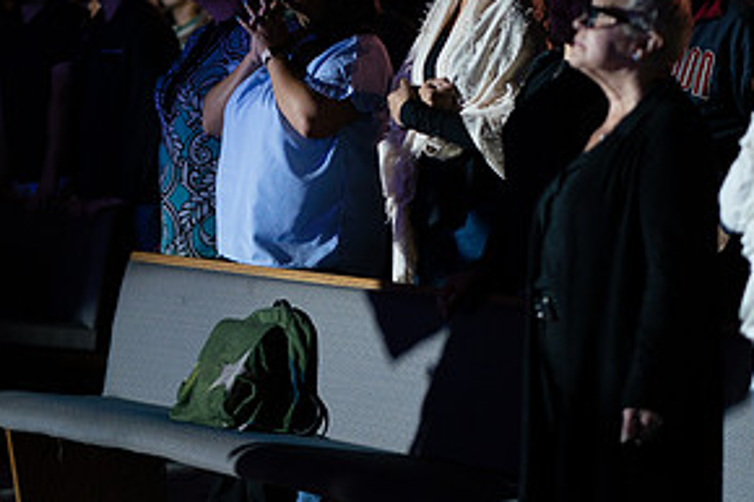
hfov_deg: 12.1
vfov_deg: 8.1
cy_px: 176
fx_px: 3558
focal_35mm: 170
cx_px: 315
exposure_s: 1/400
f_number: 1.8
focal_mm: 85
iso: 2000
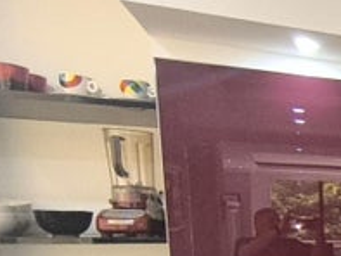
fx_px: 513
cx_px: 535
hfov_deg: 25.5
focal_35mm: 52
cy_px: 304
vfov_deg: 25.3
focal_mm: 1.65
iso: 320
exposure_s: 1/50
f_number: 2.2
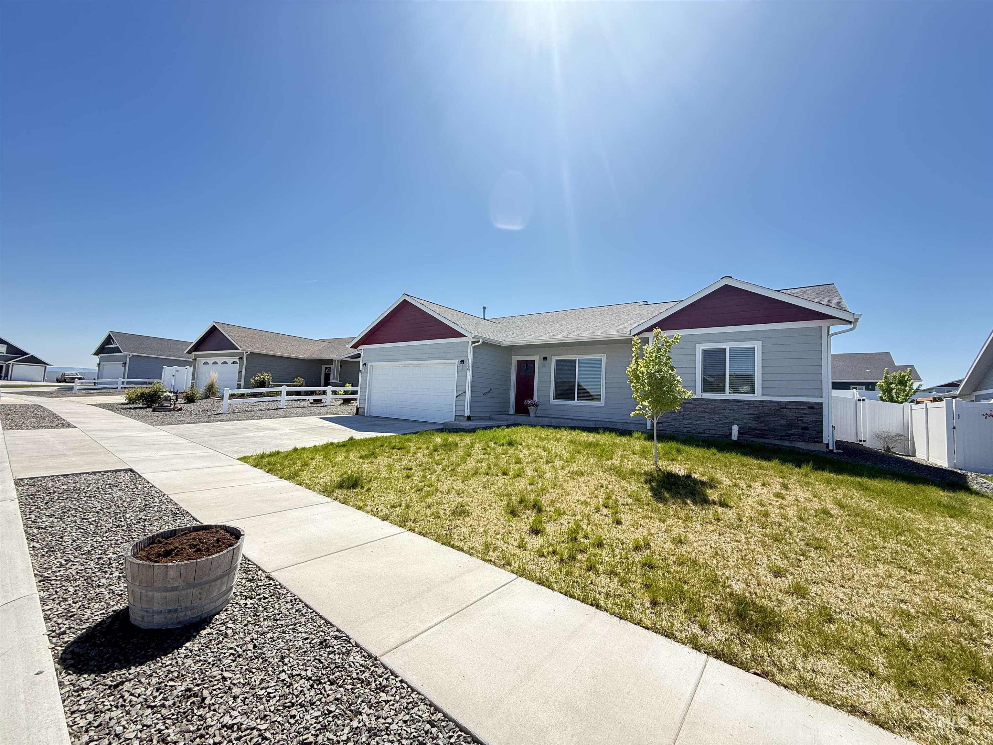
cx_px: 496
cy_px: 372
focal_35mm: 14
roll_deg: -3.3
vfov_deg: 85.7
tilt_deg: +4.7
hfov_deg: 102.1
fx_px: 402
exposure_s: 1/820
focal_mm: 2.22
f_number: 2.2
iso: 64
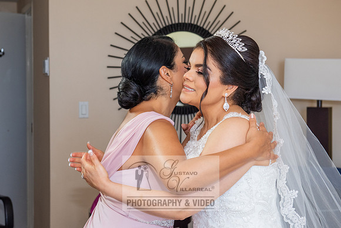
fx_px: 683
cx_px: 126
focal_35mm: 72
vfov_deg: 18.9
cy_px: 93
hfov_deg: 27.9
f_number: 5.6
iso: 640
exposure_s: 1/125
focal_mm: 56
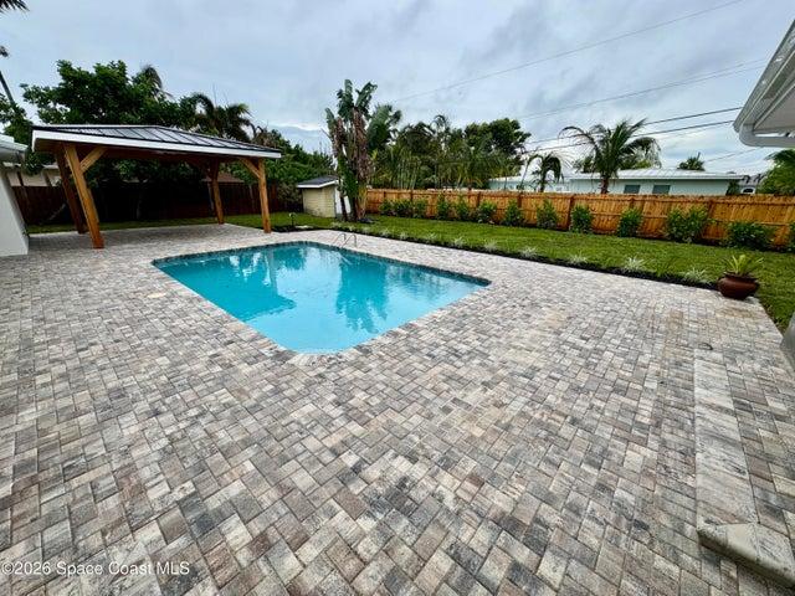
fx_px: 322
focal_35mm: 14
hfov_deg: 102.1
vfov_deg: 85.7
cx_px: 398
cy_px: 298
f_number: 2.2
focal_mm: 2.22
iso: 40
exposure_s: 1/636
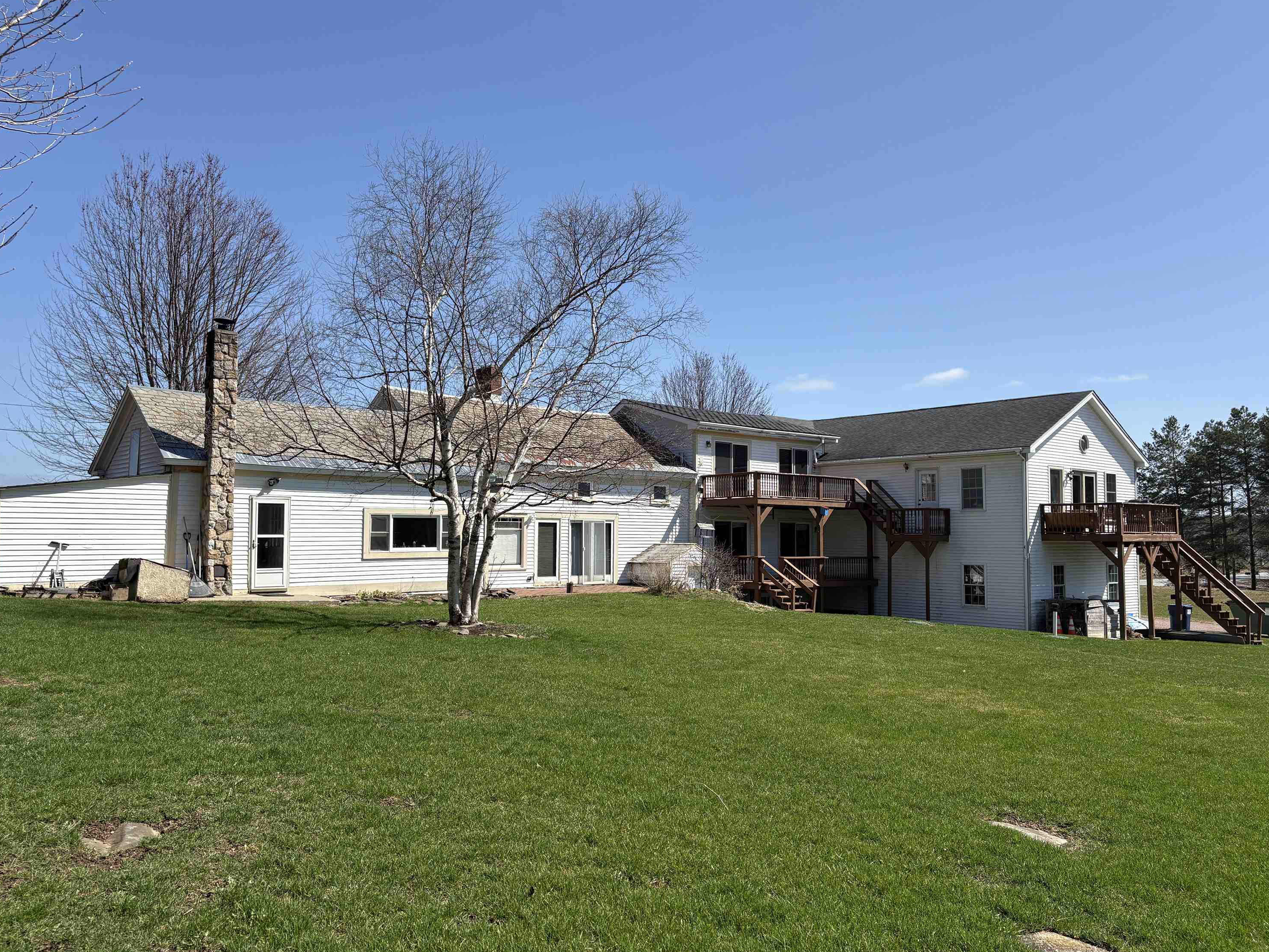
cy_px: 476
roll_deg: +0.7
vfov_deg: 51.4
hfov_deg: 65.3
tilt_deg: +4.5
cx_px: 620
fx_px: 990
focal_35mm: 27
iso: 50
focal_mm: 5.96
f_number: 1.6
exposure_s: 1/3623
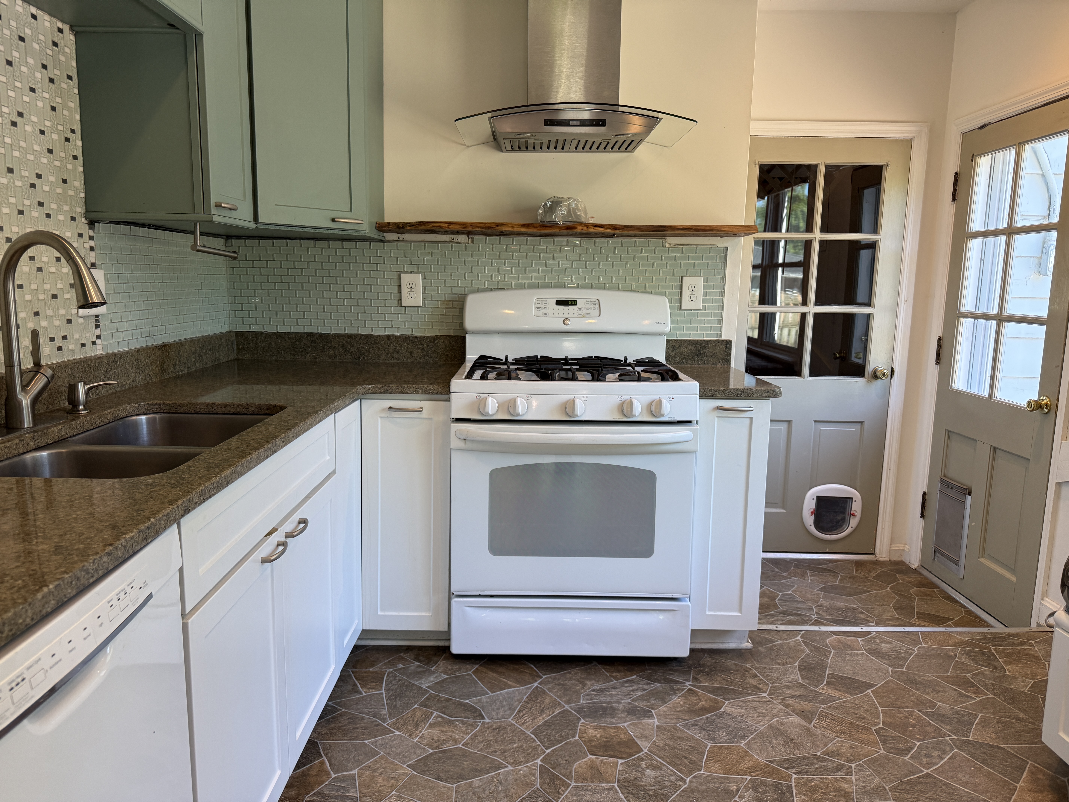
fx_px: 741
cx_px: 534
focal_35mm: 24
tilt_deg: -7.9
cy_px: 401
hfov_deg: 71.6
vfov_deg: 56.8
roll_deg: -0.6
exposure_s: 1/120
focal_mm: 6.76
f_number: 1.78
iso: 200
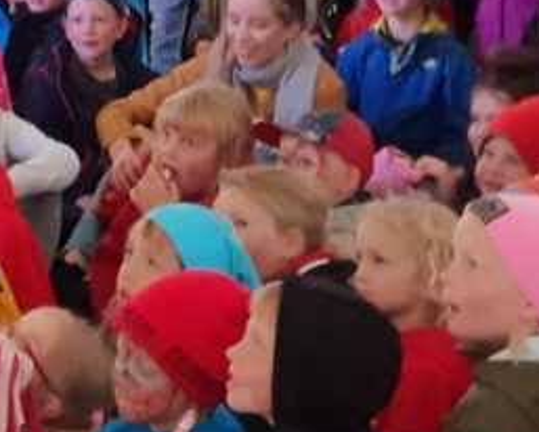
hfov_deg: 9.2
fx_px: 3225
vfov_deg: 7.5
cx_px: -388
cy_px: -214
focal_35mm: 202
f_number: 2.4
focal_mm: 6
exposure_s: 1/33
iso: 320
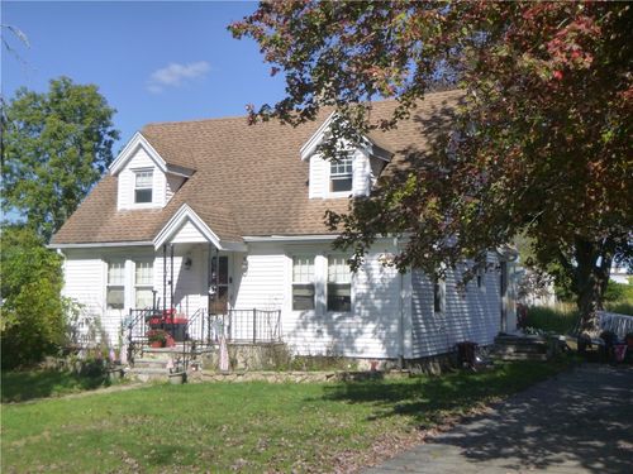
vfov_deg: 30.9
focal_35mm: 47
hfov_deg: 40.4
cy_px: 237
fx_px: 859
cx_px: 316
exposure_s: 1/500
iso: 160
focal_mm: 8.4
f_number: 4.8
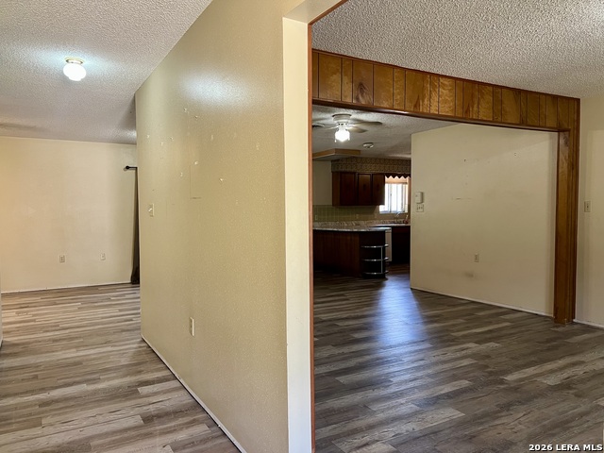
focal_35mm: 26
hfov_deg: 67.3
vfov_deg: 53.1
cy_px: 226
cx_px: 302
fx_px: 454
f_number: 1.5
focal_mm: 5.7
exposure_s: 1/60
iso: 125
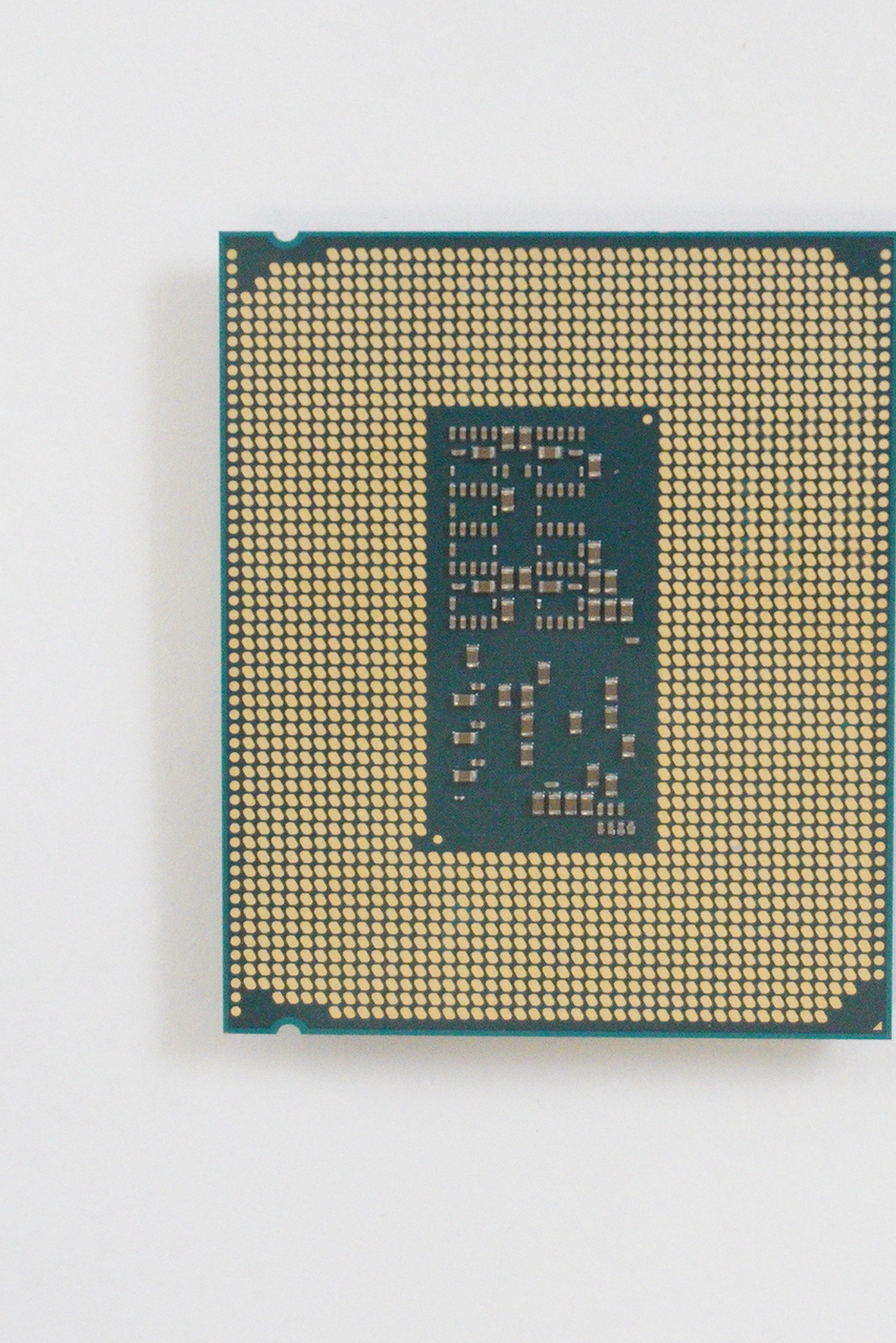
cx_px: 550
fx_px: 3283
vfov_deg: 23.1
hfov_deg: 15.5
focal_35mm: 88
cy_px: 659
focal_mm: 30
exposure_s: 1/200
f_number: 5.6
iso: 5000
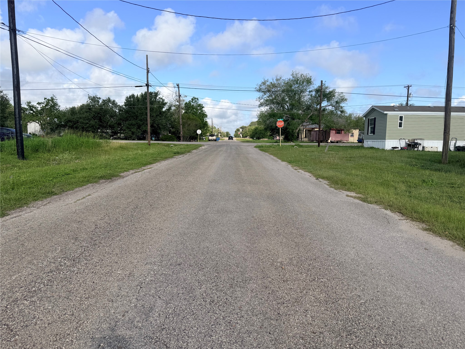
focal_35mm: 24
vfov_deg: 56.8
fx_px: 322
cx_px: 232
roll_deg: -1.0
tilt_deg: -7.7
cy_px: 174
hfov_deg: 71.6
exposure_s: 1/4673
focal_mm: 6.76
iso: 80
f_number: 1.78
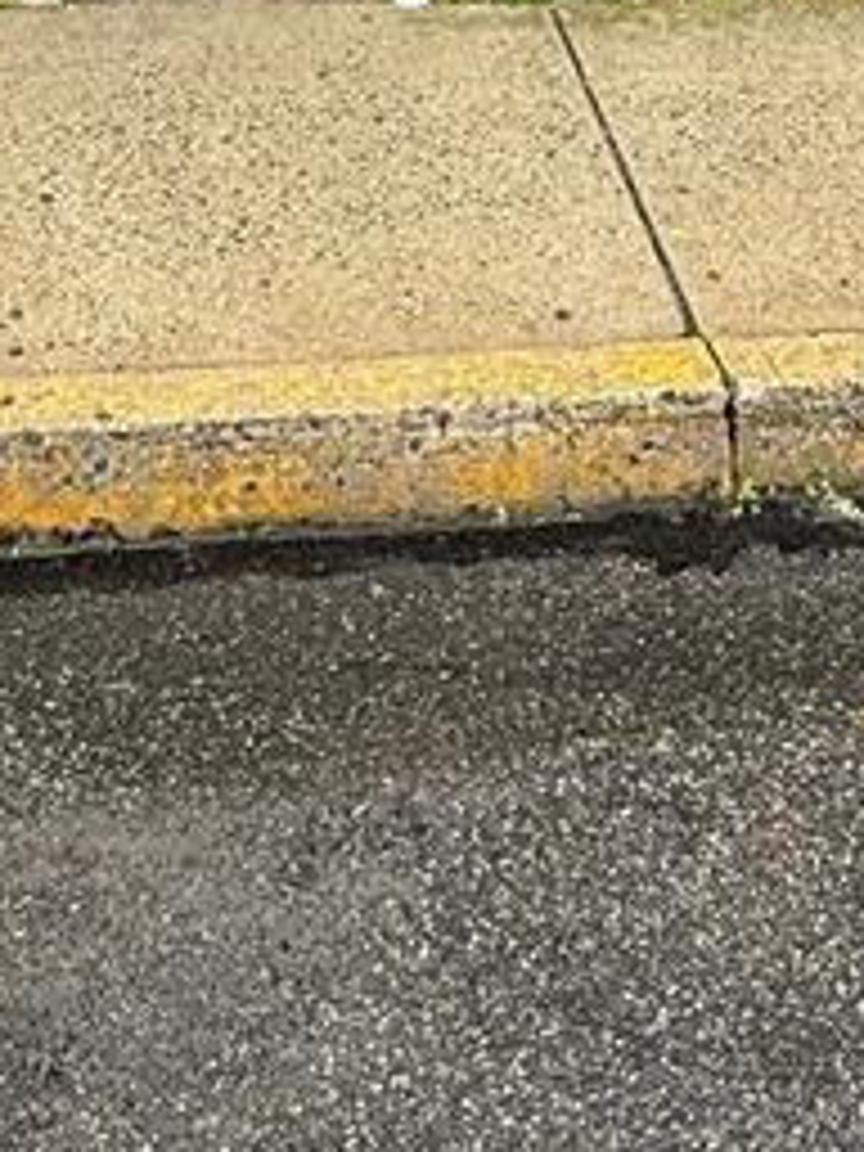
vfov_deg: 26.6
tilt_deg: -2.4
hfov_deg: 26.1
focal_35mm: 56
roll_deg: -0.2
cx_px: 382
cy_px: -495
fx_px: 1864
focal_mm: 2.22
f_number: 2.2
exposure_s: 1/202
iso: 50
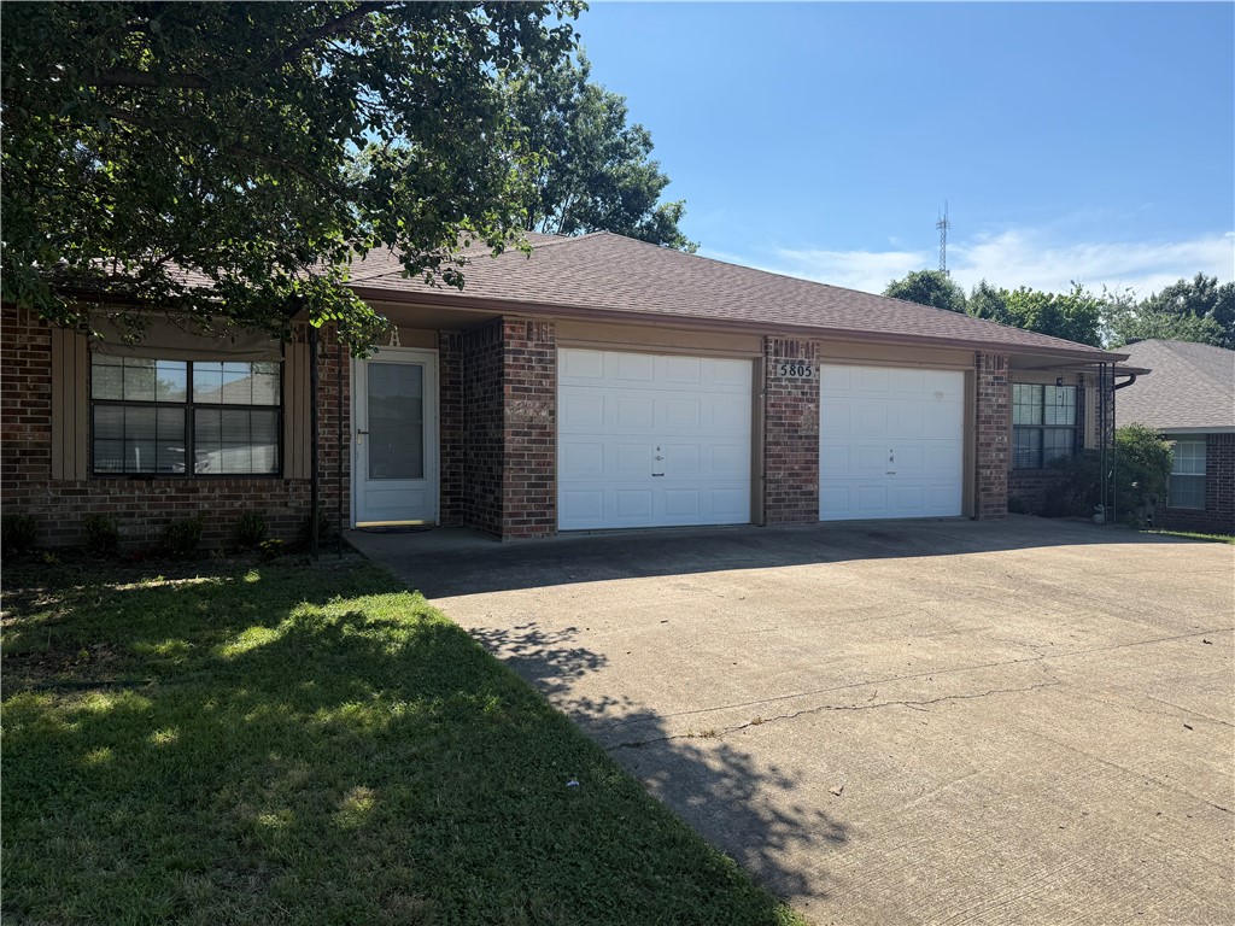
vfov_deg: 56.8
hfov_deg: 71.6
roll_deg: -0.6
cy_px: 463
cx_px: 618
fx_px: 856
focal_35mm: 24
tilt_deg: +0.1
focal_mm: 6.76
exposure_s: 1/3759
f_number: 1.78
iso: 80
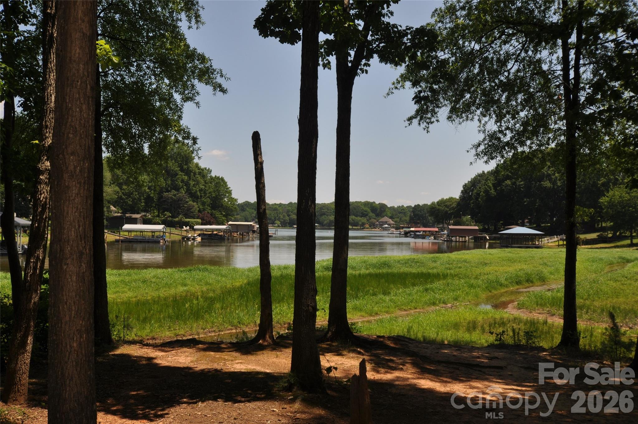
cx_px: 319
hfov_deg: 53.2
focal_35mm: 36
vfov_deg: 36.8
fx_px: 637
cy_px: 212
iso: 200
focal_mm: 24
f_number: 13
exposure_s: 1/200
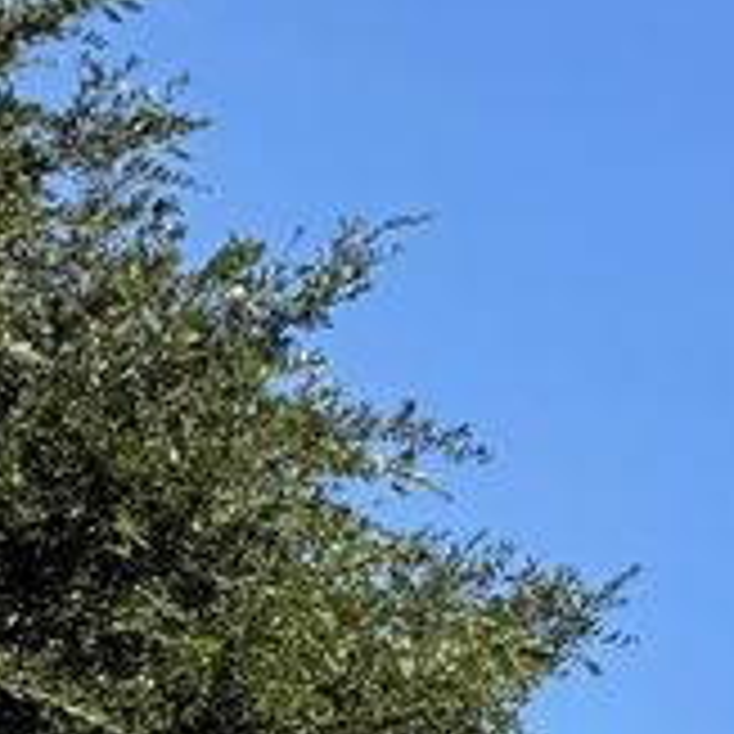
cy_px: 1572
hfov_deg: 9.9
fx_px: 3191
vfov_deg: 11.5
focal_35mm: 133
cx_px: 2207
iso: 80
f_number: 1.78
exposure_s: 1/3279
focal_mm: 6.76
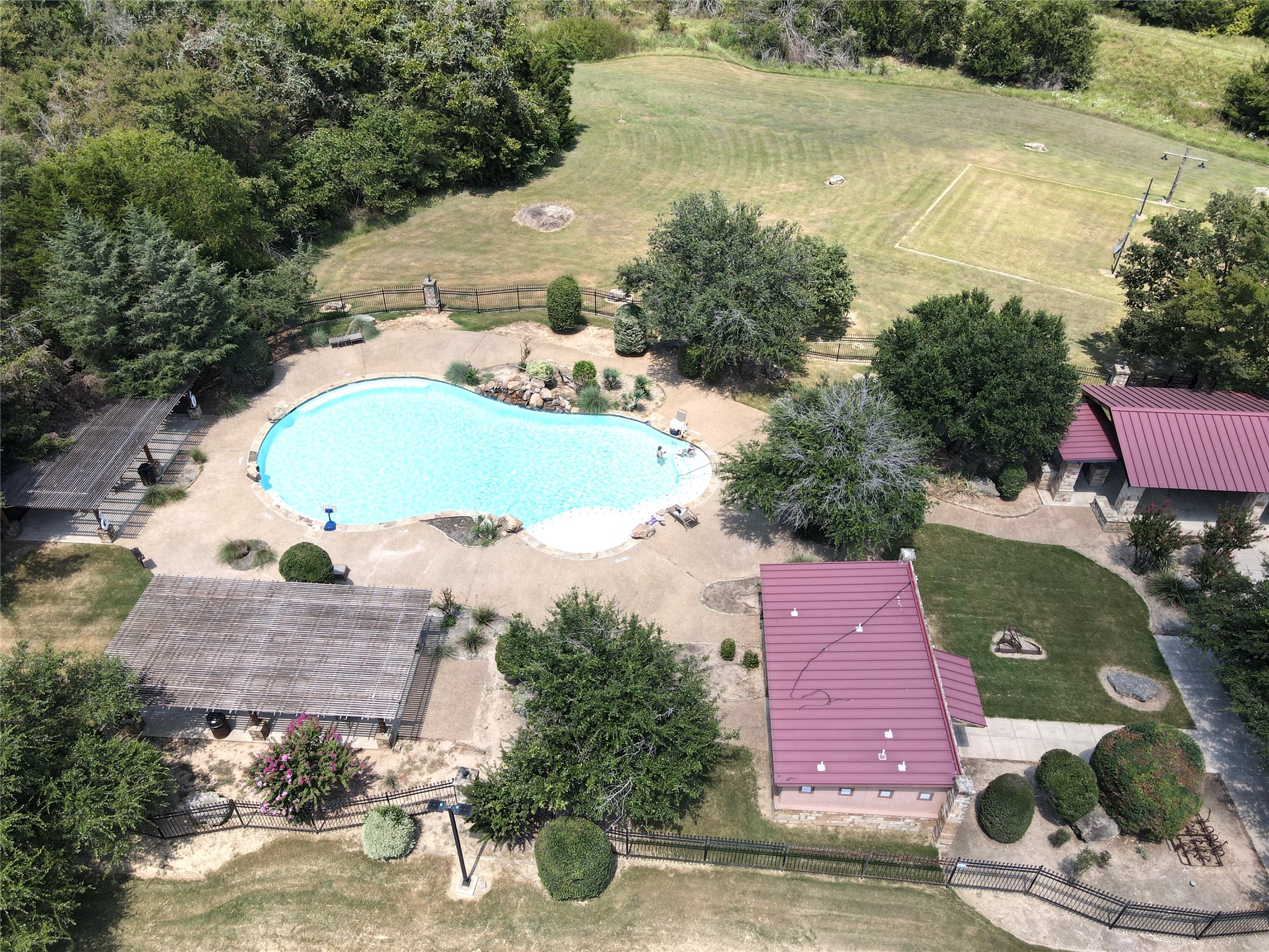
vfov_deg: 56.8
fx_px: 880
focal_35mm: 24
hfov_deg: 71.6
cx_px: 634
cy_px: 476
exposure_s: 1/400
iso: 100
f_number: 2.8
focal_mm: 4.5
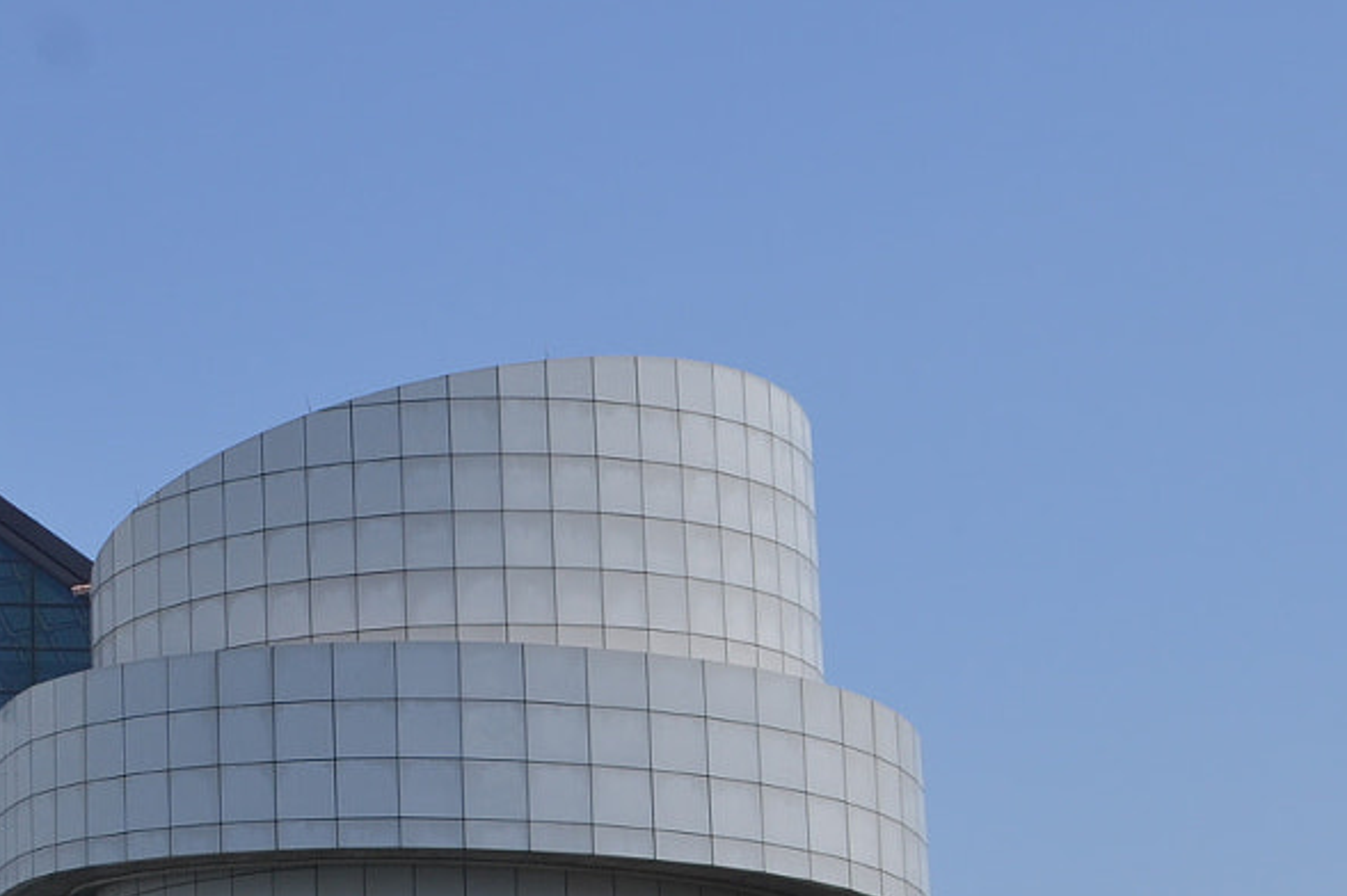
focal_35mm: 106
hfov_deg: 18.4
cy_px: 606
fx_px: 3964
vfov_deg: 12.9
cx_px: -222
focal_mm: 26
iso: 100
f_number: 9
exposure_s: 1/320
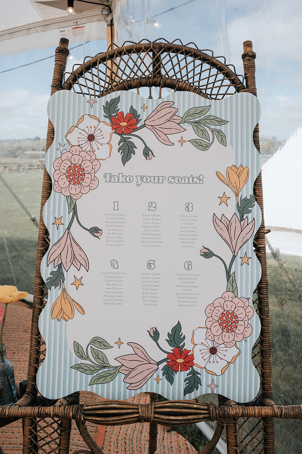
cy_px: 227
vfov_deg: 60.3
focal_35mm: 31
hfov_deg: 42.3
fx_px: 390
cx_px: 151
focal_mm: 31
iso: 250
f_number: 9
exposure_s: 1/320
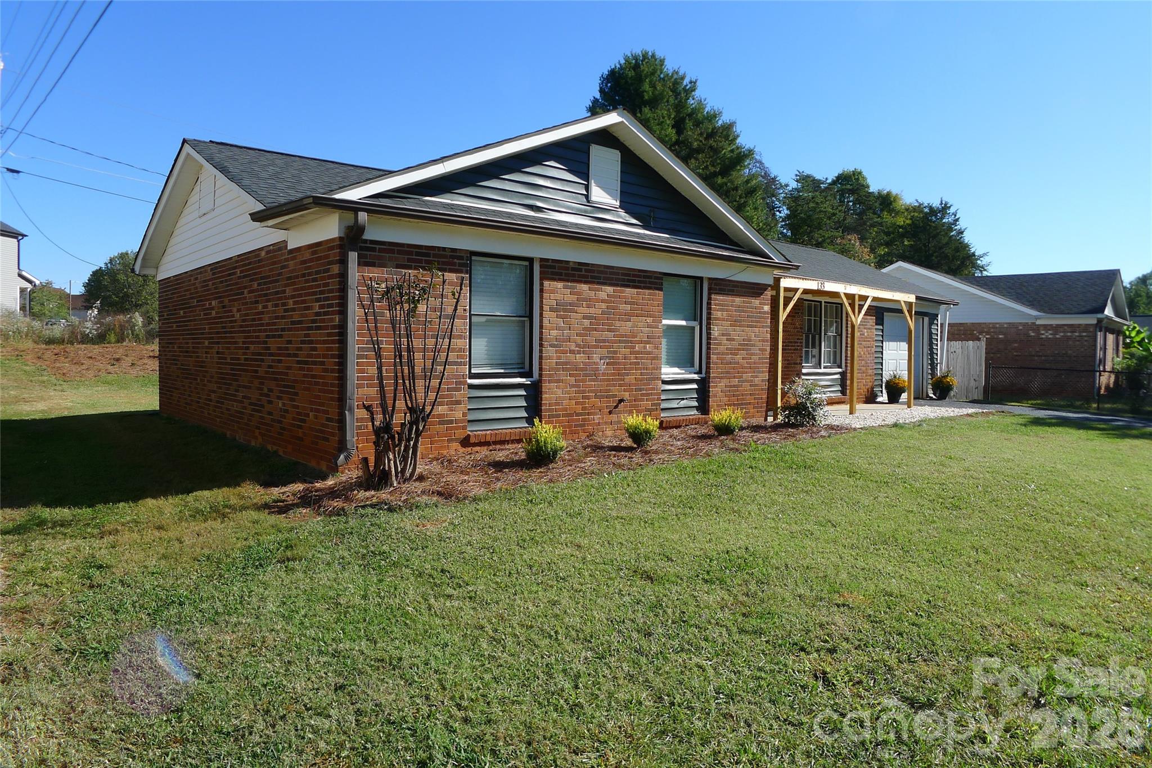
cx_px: 576
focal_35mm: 30
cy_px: 384
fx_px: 960
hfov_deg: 61.9
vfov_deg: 43.6
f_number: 4
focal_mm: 6.4
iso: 80
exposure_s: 1/500
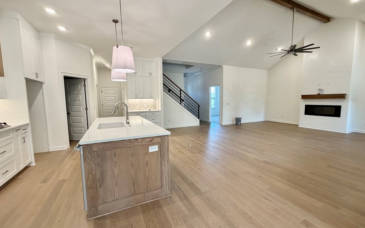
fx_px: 159
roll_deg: +0.1
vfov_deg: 71.3
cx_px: 190
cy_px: 115
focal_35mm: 16
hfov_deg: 97.8
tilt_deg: -5.8
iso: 250
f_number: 2.2
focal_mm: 2.22
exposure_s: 1/120
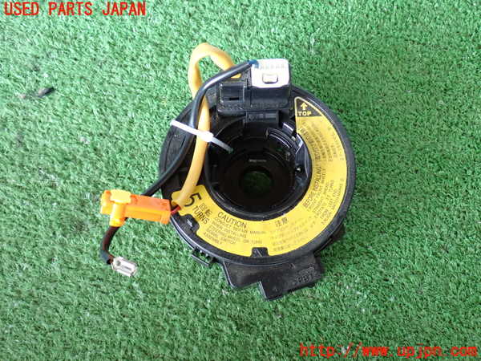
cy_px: 180
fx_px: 528
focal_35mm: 38
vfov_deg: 37.7
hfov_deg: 49.0
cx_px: 240
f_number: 2.7
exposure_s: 1/40
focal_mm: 6.83
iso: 320
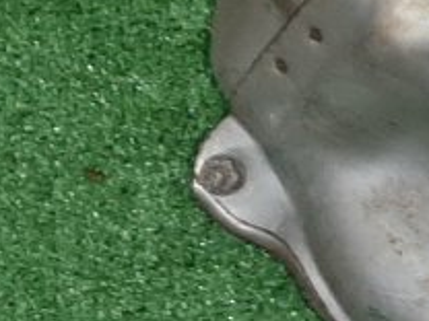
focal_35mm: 180
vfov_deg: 8.2
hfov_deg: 9.4
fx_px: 2231
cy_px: 136
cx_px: 1145
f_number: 1.7
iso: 153
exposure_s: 1/50
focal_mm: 3.93
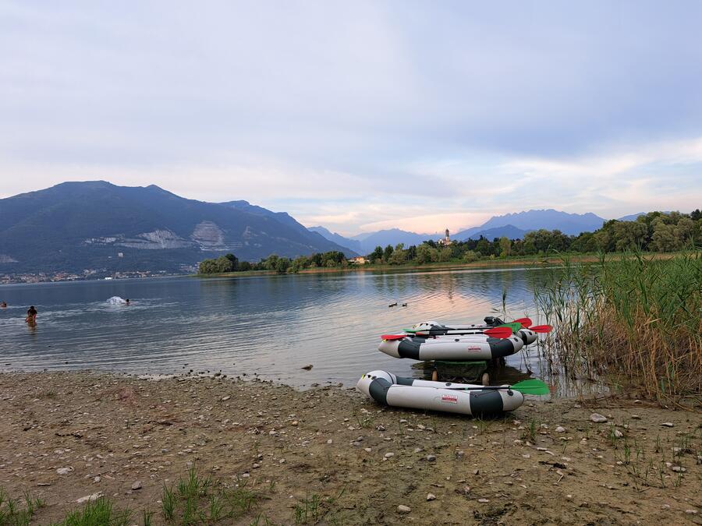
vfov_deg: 56.8
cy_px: 263
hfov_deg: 71.6
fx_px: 487
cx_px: 351
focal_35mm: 24
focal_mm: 5.23
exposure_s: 1/111
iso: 50
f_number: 1.8
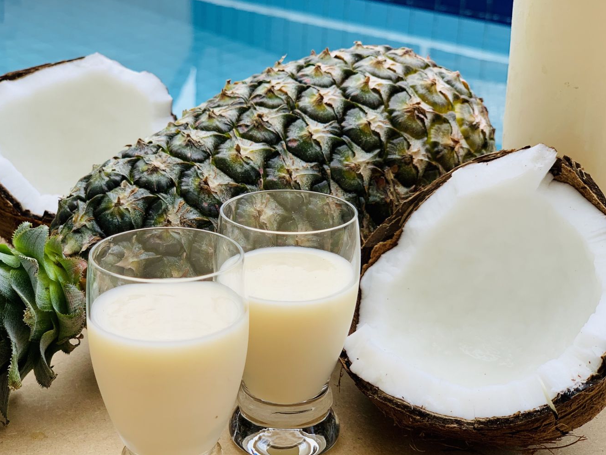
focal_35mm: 59
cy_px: 255
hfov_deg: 32.7
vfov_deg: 24.8
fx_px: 1033
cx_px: 269
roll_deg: -1.2
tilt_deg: -22.3
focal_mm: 6
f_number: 2.4
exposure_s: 1/280
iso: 16
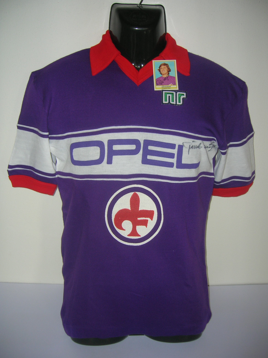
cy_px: 179
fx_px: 351
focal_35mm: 34
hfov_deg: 41.8
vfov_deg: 54.0
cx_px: 134
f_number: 2.9
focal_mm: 5.7
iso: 50
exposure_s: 1/60.1
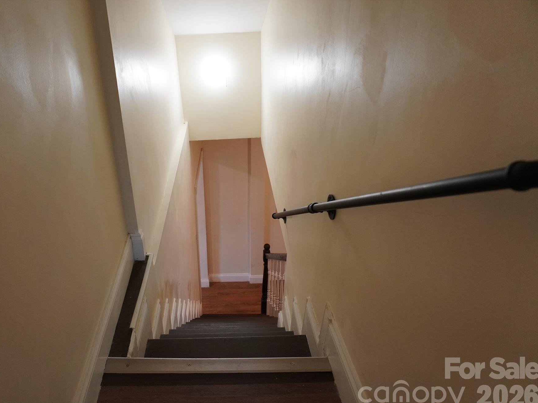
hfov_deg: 65.0
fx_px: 420
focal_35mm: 27
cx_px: 228
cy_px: 208
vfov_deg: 51.4
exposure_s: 1/200
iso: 1250
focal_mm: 16
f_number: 4
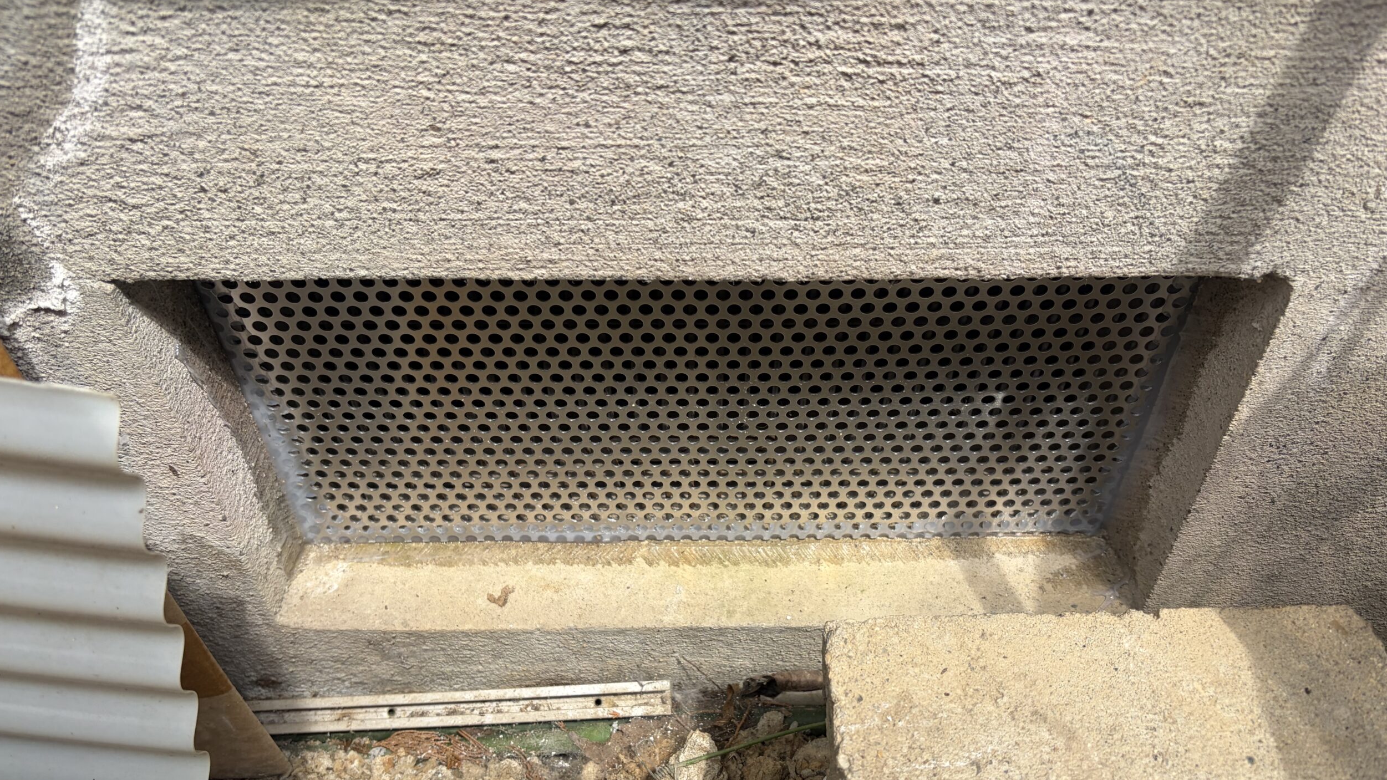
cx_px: 705
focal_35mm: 29
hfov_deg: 66.1
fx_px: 1067
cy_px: 451
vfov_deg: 40.1
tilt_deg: -47.0
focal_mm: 5.96
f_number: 1.6
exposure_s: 1/1393
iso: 50
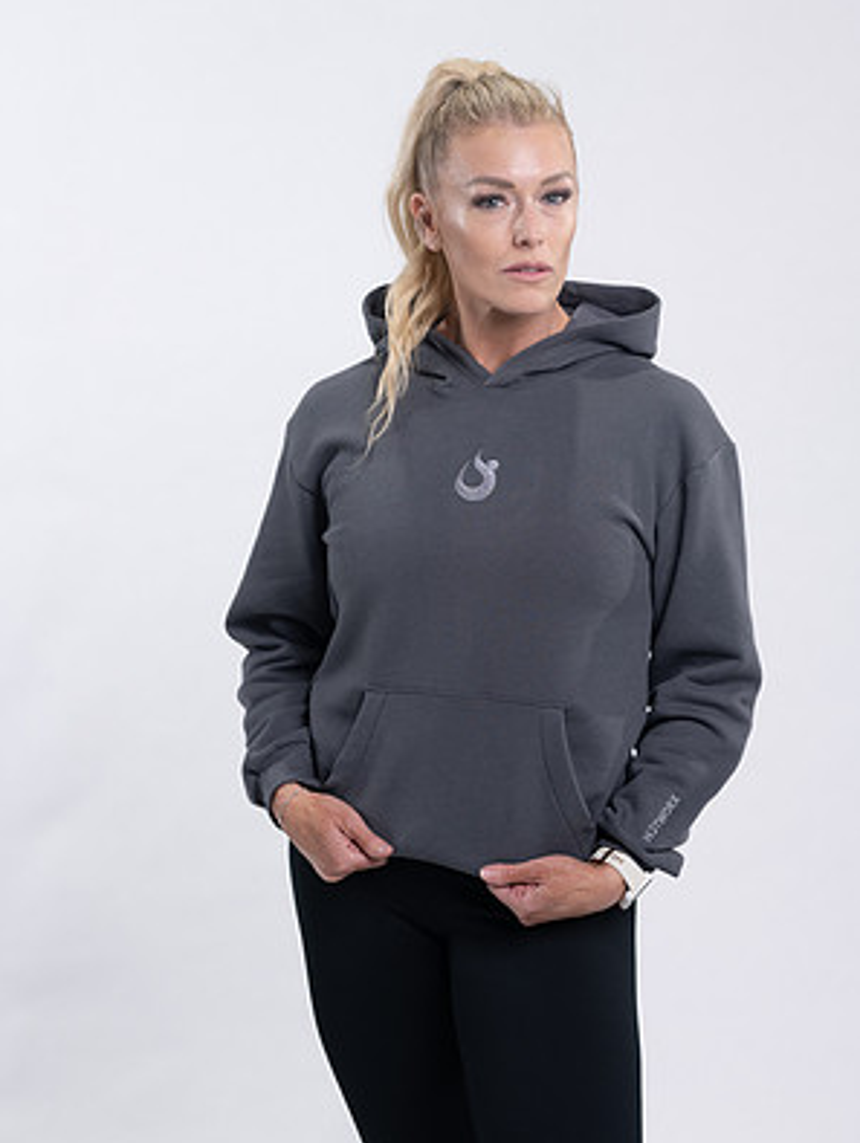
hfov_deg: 15.9
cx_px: 431
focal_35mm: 93
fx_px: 3076
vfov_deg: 21.1
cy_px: 509
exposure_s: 1/125
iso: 200
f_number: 4
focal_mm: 85
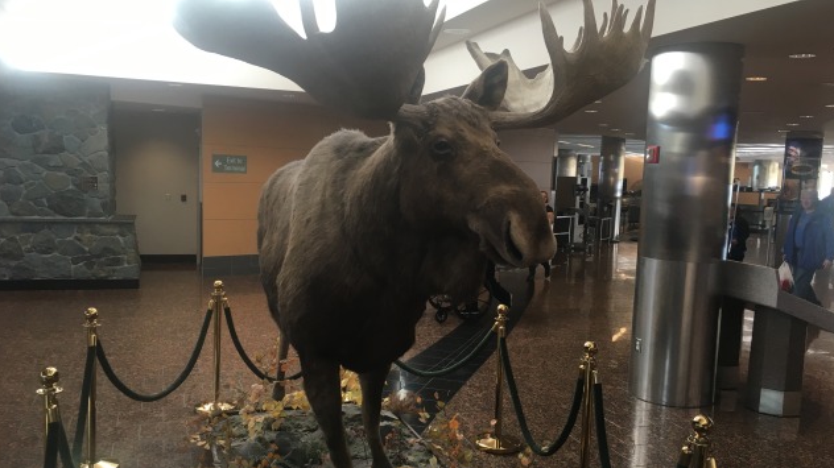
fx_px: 707
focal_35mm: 32
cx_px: 416
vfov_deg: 36.6
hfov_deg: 61.0
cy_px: 253
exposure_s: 1/30
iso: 25
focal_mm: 4.15
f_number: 2.2
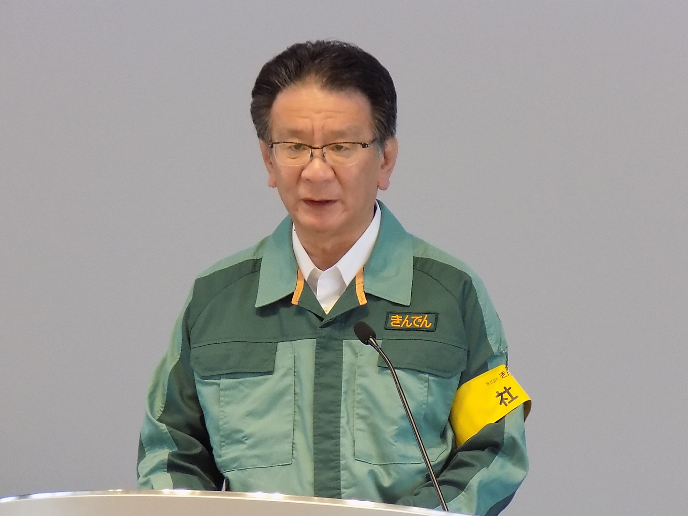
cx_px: 338
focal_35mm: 471
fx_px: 9361
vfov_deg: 3.2
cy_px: 249
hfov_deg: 4.2
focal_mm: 79.5
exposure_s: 1/10
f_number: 5.9
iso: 400
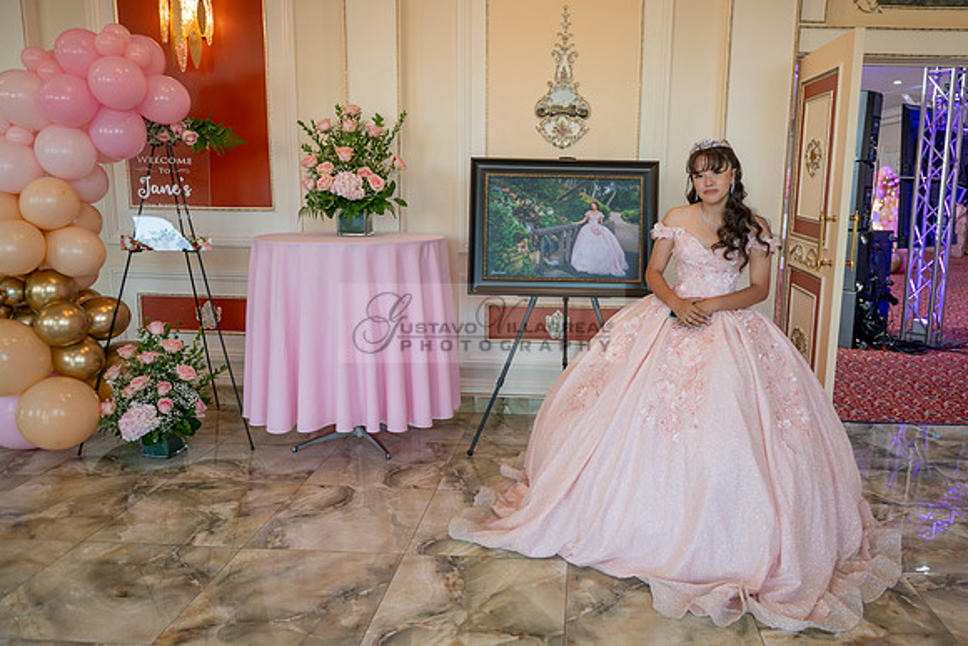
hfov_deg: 65.0
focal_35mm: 28
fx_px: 754
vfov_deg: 46.4
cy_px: 329
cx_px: 563
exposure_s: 1/160
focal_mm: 24
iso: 320
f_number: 2.8
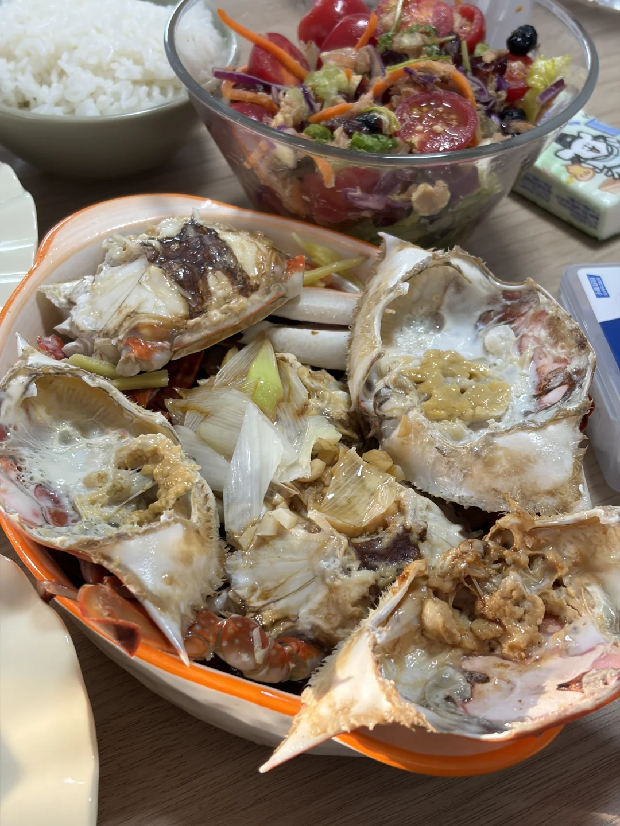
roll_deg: -3.1
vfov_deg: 36.8
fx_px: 1242
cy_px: 413
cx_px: 310
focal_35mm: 52
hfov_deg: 28.0
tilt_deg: -42.4
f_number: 1.6
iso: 100
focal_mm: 5.96
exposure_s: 1/60
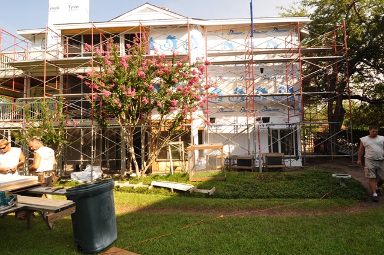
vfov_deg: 67.2
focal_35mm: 18
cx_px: 192
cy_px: 128
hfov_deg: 90.1
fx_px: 192
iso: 200
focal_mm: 12
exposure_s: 1/200
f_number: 9
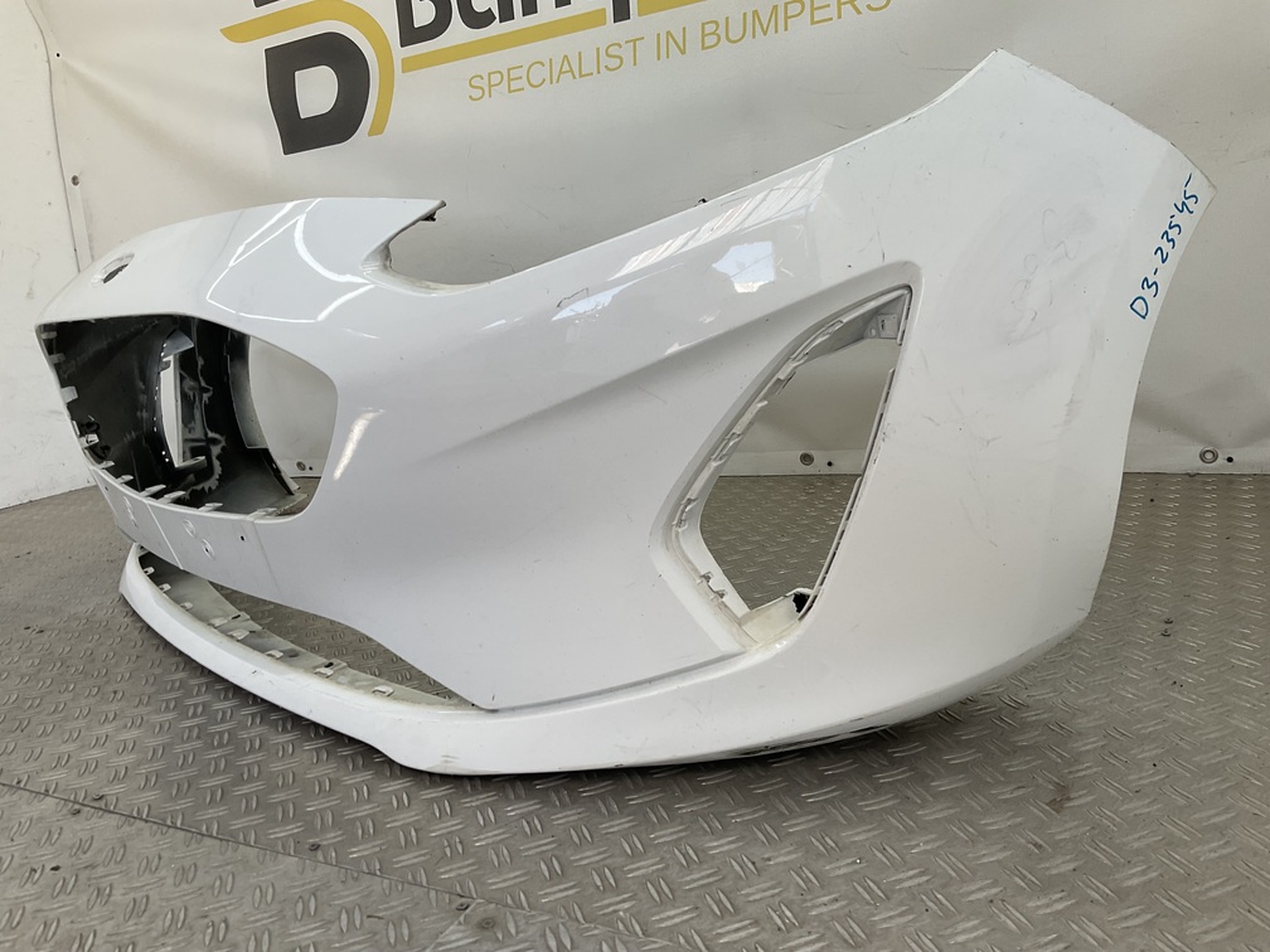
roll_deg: +5.7
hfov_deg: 61.7
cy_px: 476
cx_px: 635
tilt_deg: -14.6
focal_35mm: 29
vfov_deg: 48.2
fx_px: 1064
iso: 16
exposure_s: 1/238
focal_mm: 3
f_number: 1.8
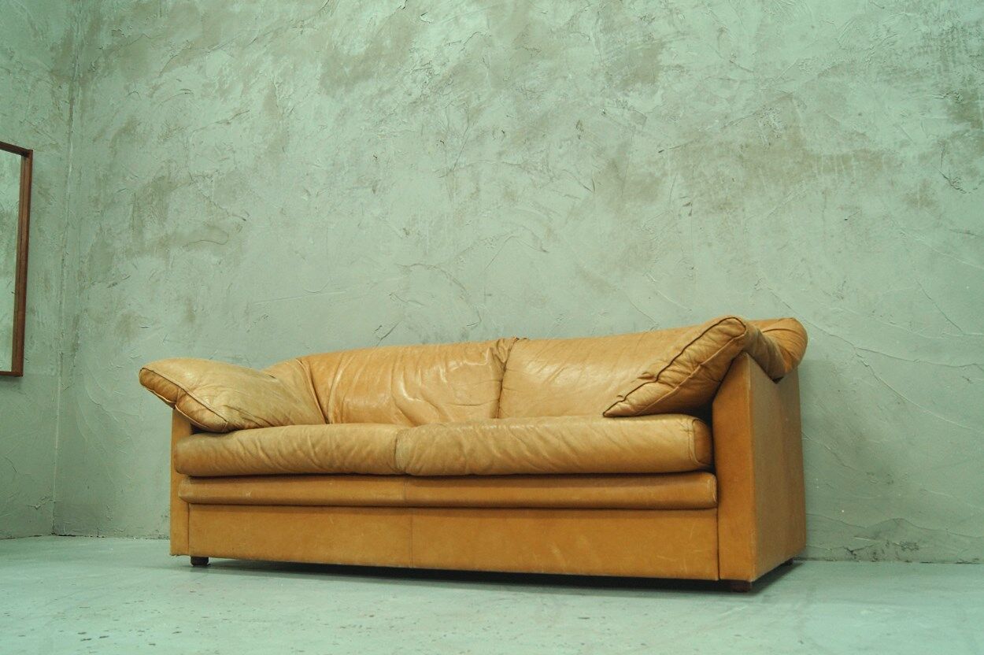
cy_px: 328
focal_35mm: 33
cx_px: 492
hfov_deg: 57.2
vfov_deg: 39.9
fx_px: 901
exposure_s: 1/10
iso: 400
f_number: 7.1
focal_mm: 22
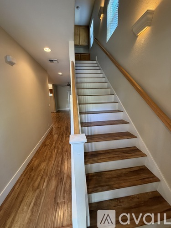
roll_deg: +1.4
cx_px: 86
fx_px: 92
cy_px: 114
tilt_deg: -10.1
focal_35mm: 14
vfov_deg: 102.1
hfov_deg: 85.7
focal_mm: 2.22
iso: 320
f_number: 2.2
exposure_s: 1/60
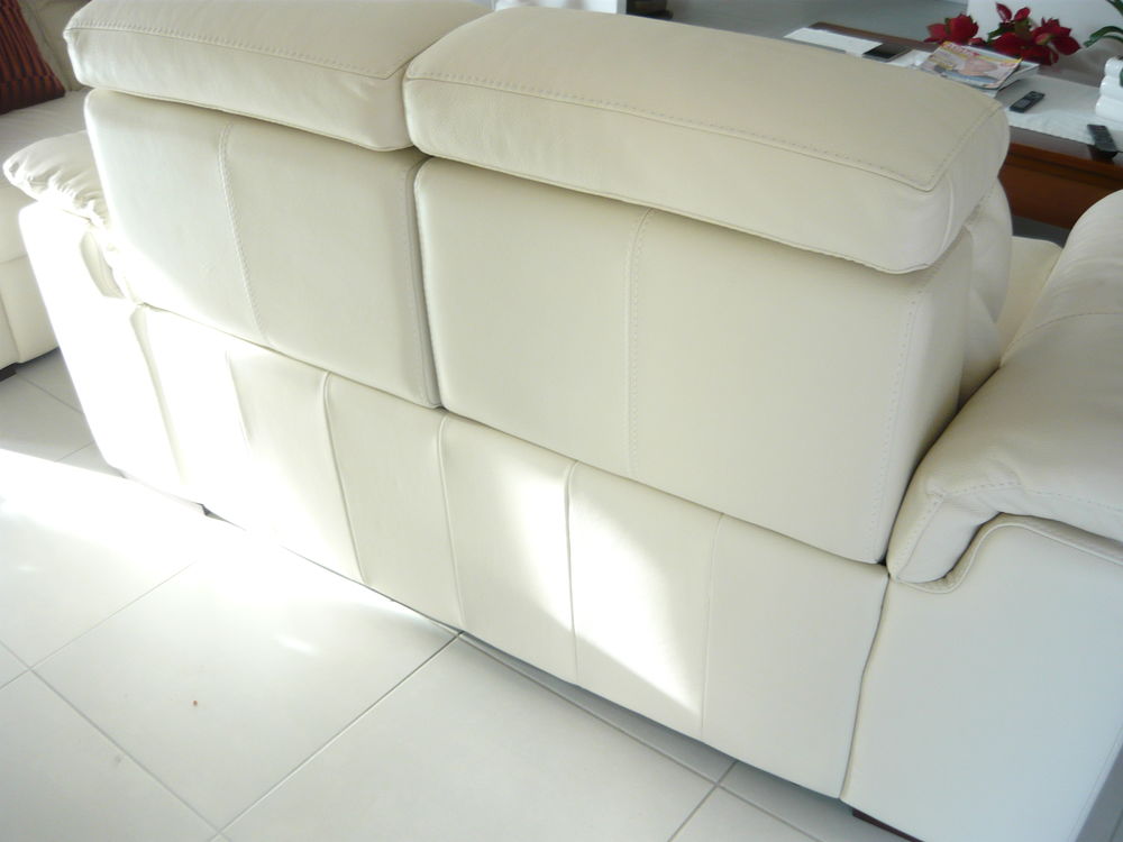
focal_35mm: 33
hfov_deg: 55.4
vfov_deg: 42.9
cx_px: 562
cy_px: 421
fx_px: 1071
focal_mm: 5.5
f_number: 2.8
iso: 160
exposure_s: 1/30
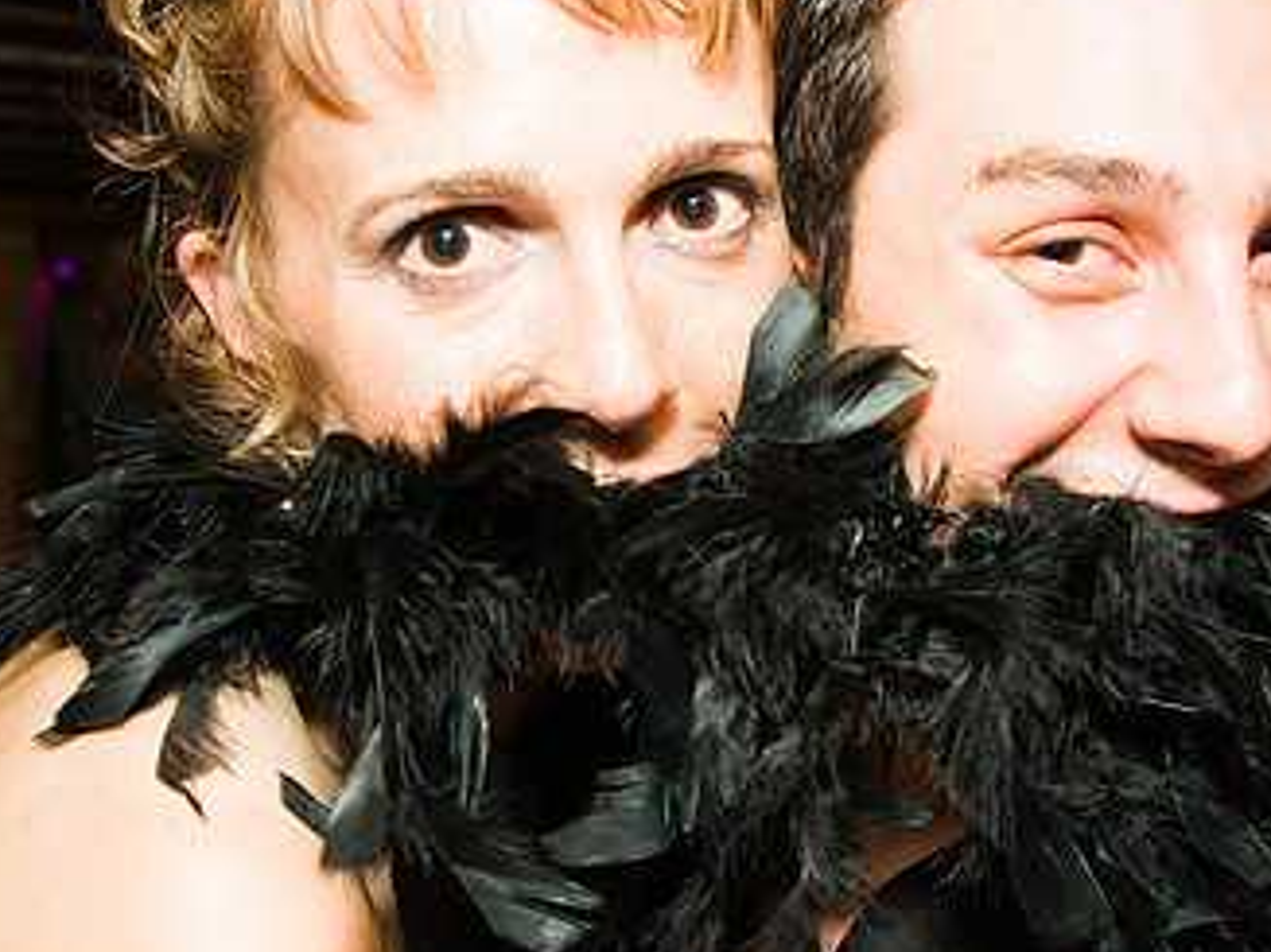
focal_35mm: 59
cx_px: 816
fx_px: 2160
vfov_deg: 24.9
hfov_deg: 32.6
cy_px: 451
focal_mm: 23
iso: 140
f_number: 4
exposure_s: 1/45
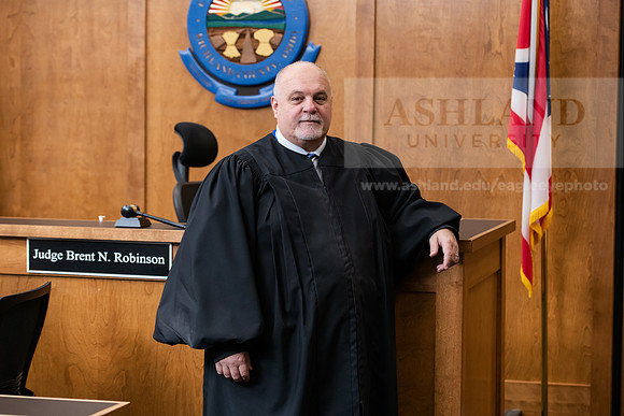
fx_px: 1474
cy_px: 208
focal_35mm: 85
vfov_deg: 16.1
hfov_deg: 23.9
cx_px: 312
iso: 1600
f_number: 4
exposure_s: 1/200
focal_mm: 85
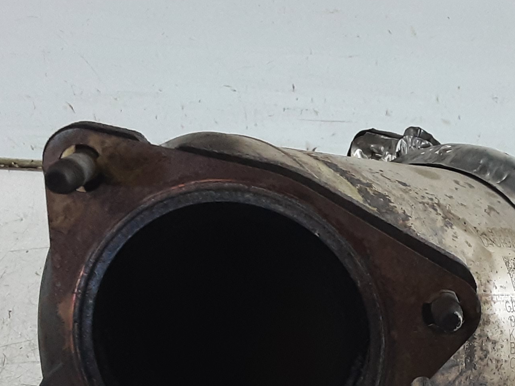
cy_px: 411
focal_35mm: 68
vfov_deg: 20.7
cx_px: 417
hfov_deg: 27.9
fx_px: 1012
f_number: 1.9
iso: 160
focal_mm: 2.91
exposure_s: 1/50
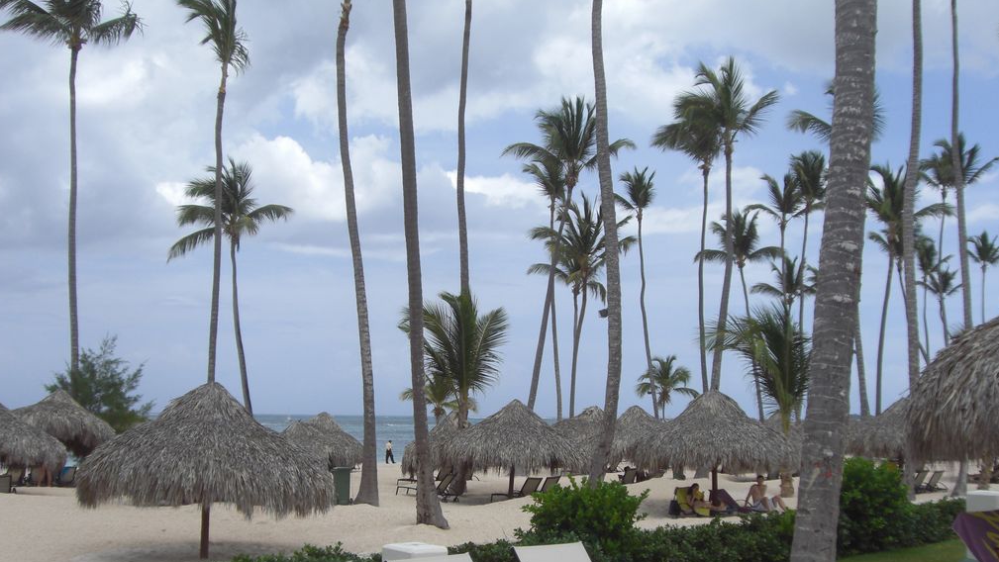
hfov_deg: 48.3
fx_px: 1113
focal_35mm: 42
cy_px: 330
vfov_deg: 28.3
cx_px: 499
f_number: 8
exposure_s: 1/200
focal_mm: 6.2
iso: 64
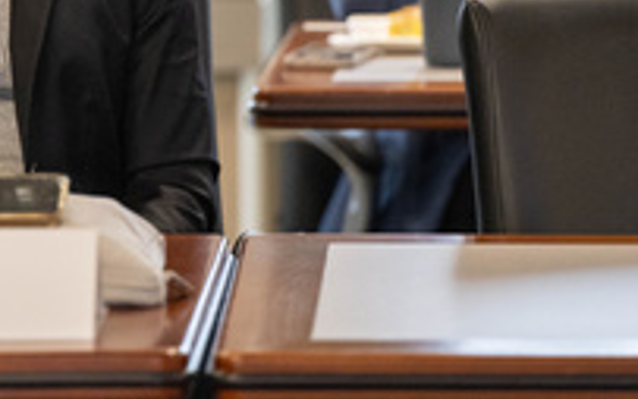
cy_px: -66
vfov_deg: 2.7
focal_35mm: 483
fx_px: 8401
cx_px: -38
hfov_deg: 4.3
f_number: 3.2
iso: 3200
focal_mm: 200
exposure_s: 1/200
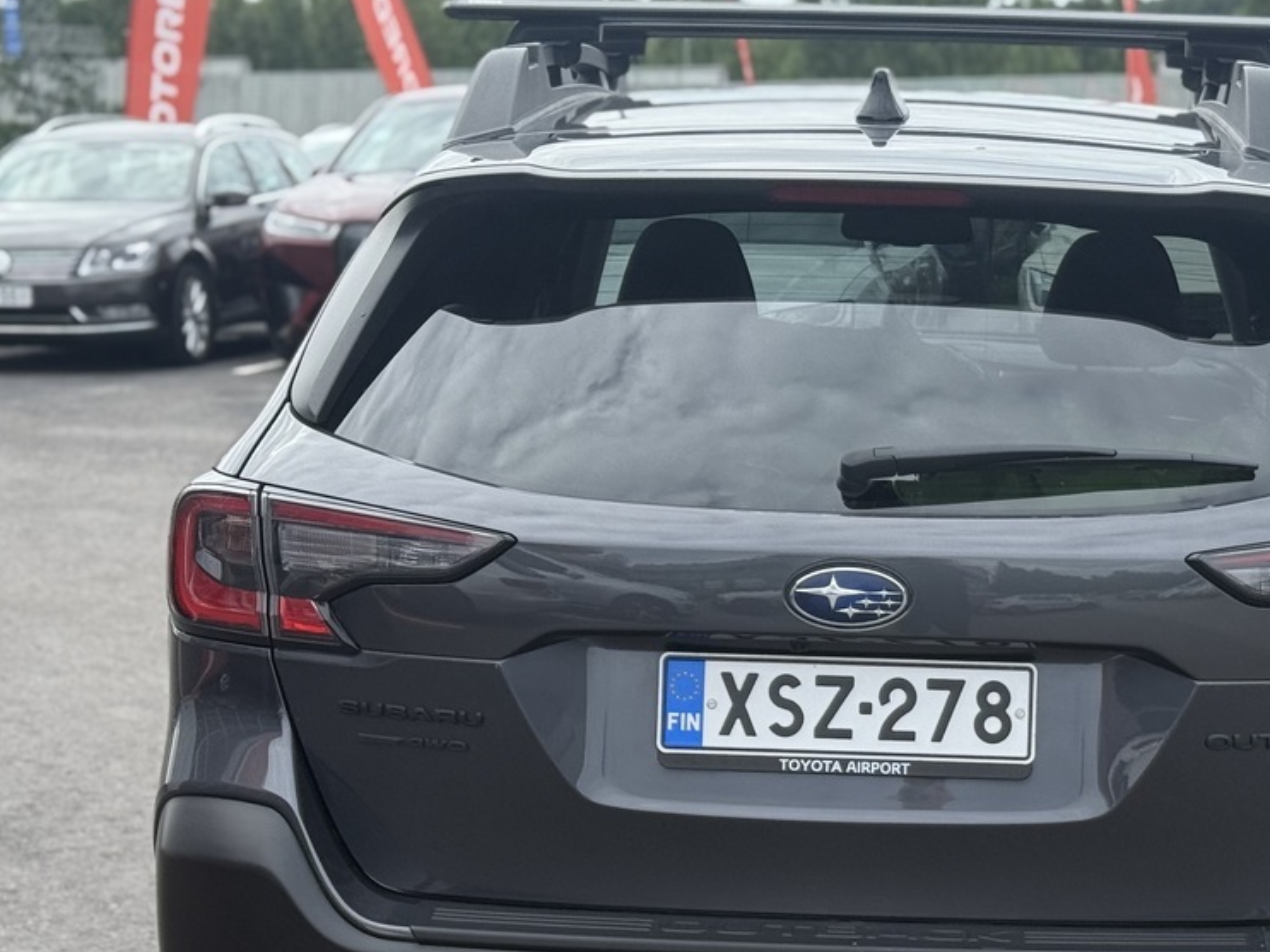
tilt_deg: -10.8
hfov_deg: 21.0
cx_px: 867
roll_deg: +0.6
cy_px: 764
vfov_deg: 15.8
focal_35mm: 93
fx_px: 3411
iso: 64
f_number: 1.78
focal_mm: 6.76
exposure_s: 1/1795
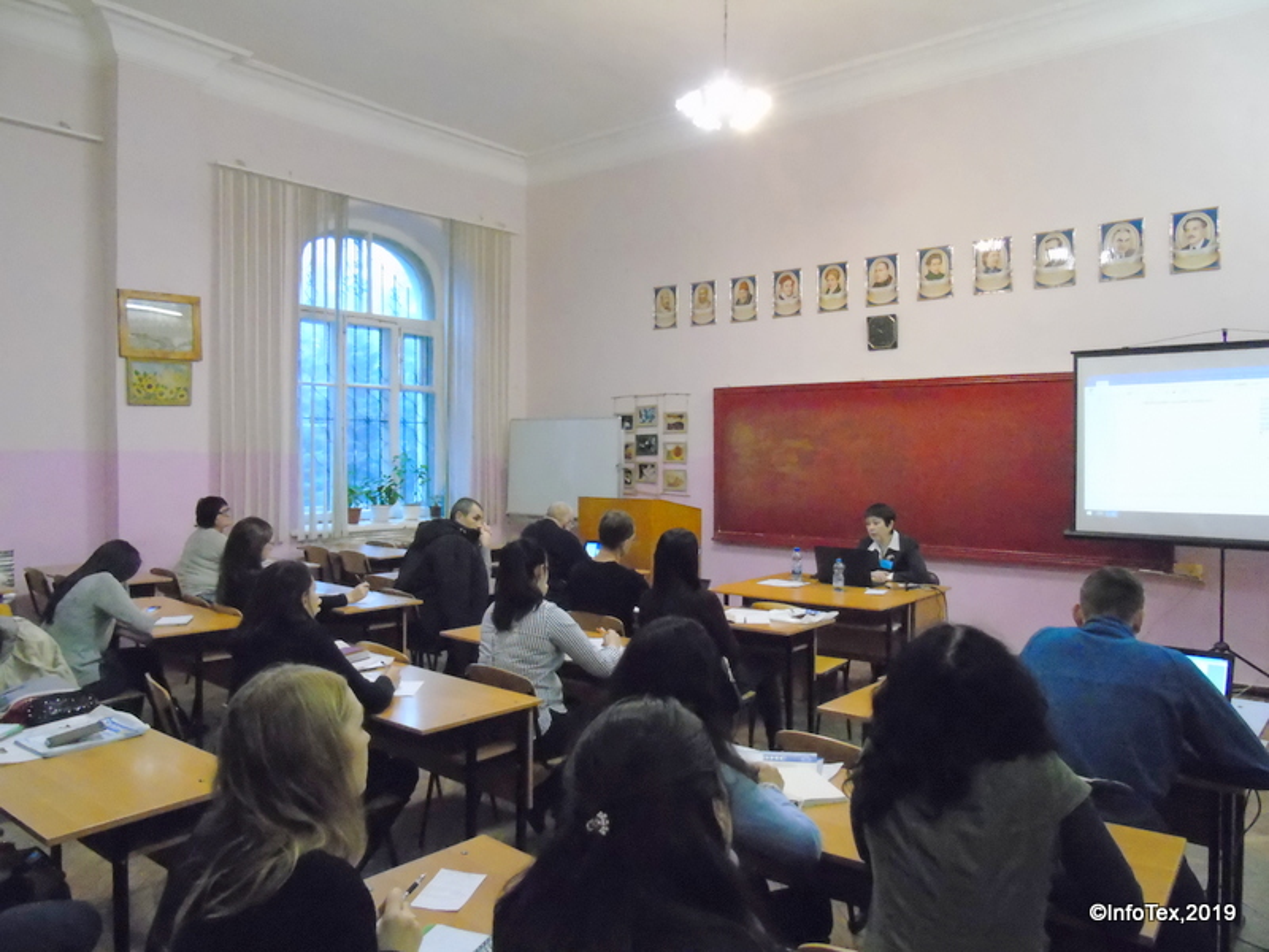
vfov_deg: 54.9
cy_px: 476
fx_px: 916
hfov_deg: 69.4
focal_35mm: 25
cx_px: 634
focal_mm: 4.4
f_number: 3.4
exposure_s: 1/60
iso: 1600
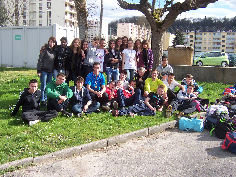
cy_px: 88
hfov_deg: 36.8
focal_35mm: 52
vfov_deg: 28.0
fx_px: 355
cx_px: 118
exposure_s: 1/350
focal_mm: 8
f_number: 4.8
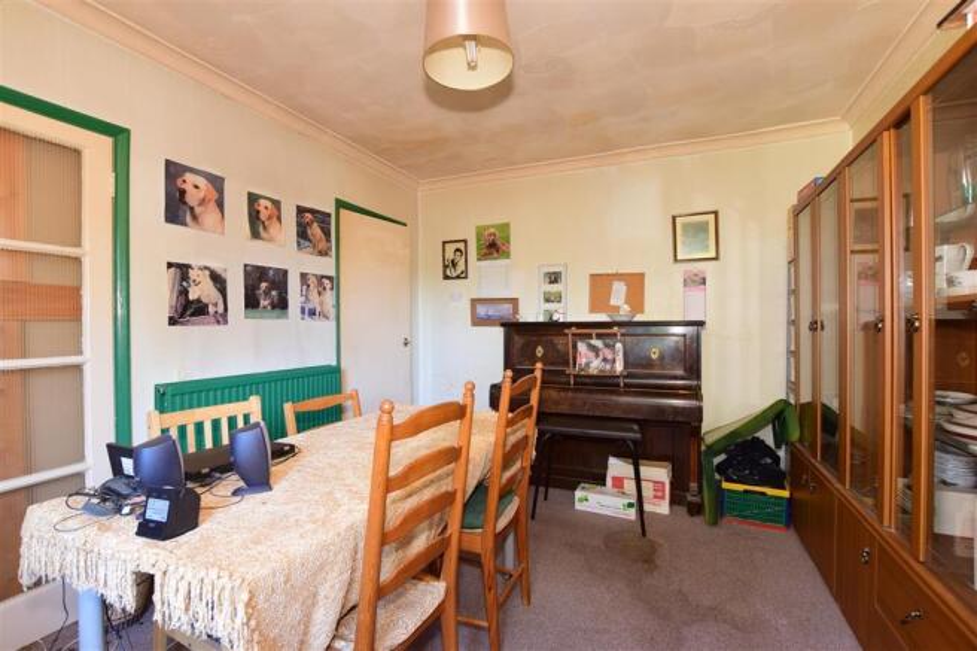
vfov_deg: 77.3
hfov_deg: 100.4
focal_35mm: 15
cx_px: 488
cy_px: 326
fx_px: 407
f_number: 5.6
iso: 400
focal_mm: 10
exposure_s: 1/6
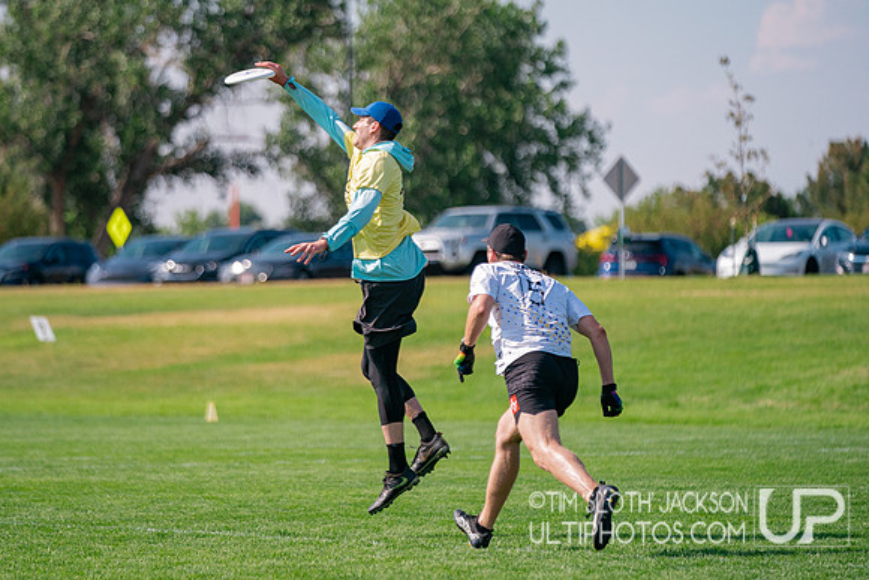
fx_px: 5532
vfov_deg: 6.0
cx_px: 342
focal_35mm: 229
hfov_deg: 9.0
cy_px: 279
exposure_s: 1/10000
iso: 640
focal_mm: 189
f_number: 2.8
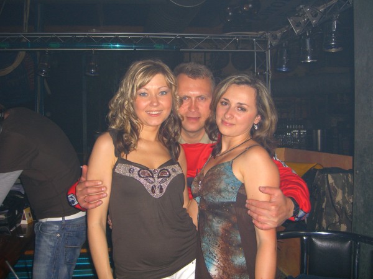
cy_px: 140
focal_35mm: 38
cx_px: 186
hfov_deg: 49.0
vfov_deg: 37.7
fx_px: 409
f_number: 2.8
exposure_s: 1/60
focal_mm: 7.9
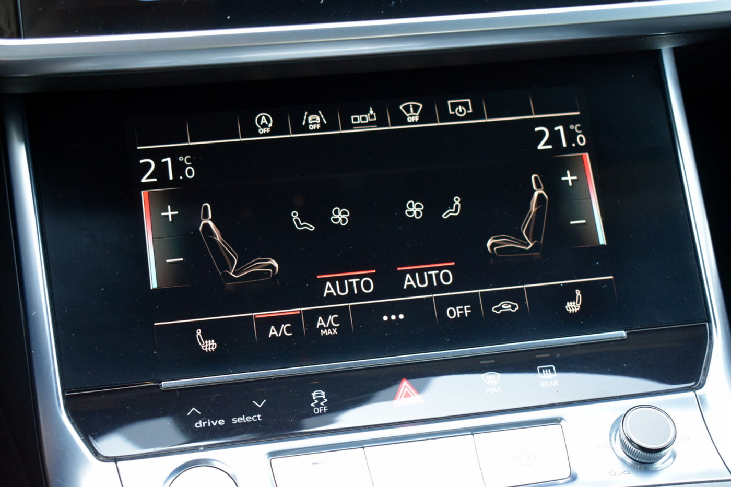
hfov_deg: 31.9
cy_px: 244
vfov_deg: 21.6
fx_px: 1279
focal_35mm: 63
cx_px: 366
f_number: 5
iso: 2800
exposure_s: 1/60
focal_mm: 42
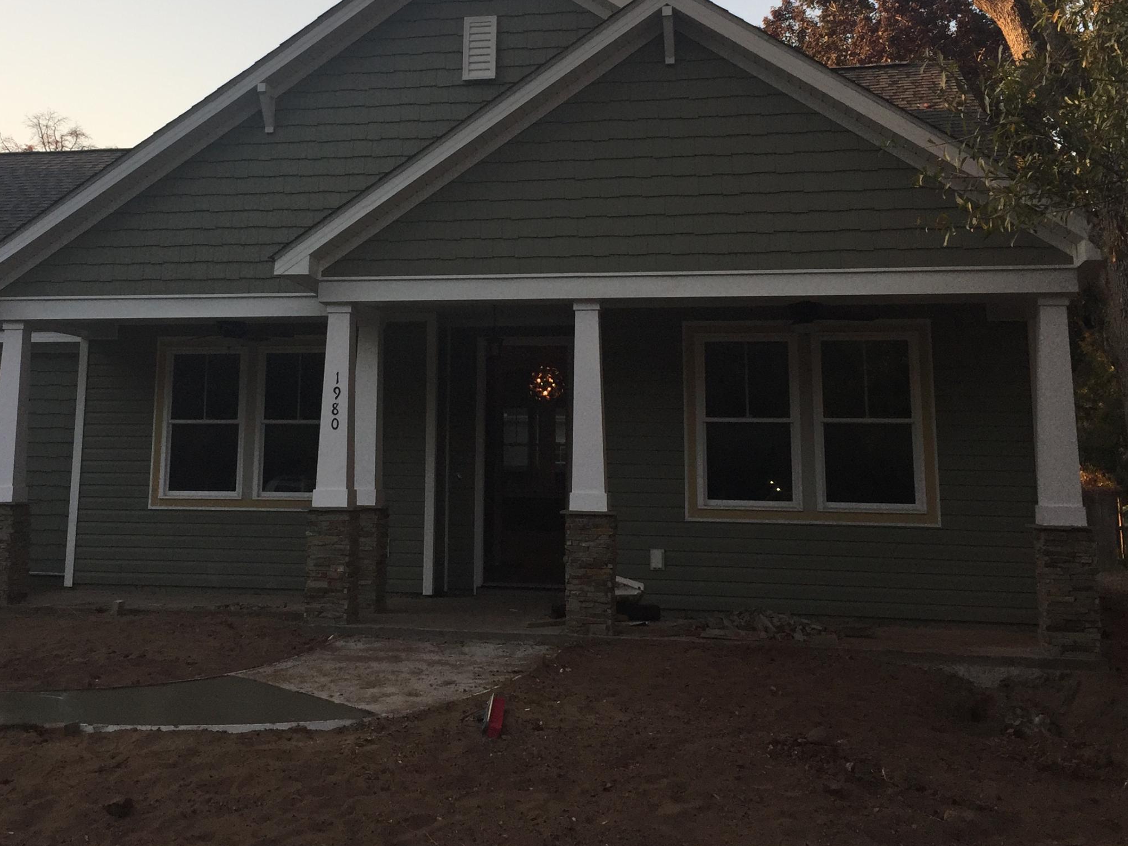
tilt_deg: +9.7
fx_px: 1401
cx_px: 451
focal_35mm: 43
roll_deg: -0.7
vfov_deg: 33.1
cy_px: 231
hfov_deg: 43.6
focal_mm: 4.15
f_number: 2.2
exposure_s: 1/964
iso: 40
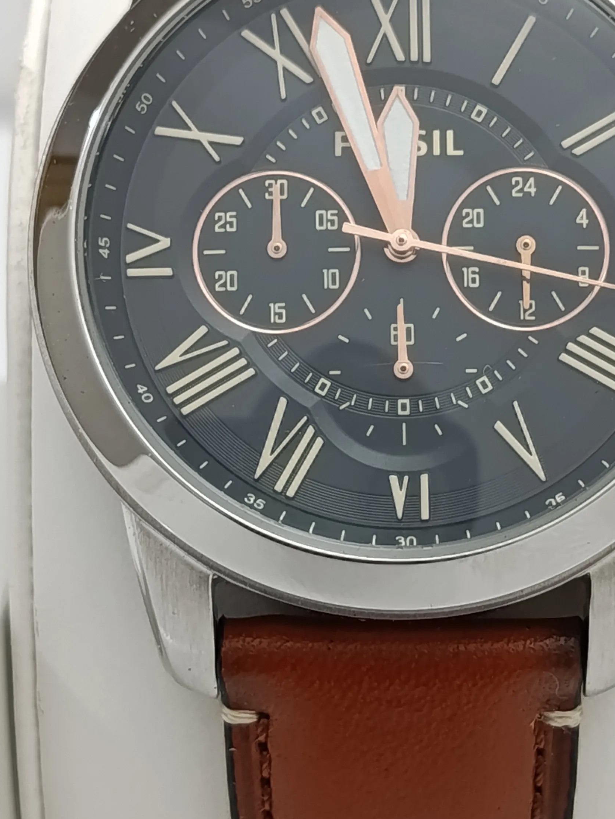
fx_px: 2132
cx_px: 393
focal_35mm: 90
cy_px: 387
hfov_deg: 16.4
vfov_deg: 21.8
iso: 450
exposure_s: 1/100
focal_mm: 5.24
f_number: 1.7
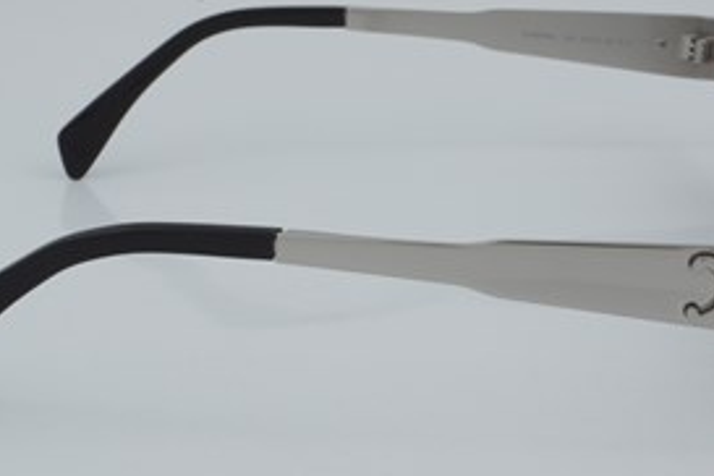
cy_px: 196
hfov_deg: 18.6
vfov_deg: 12.4
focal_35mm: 110
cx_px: 392
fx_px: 2181
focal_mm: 50
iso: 100
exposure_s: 1/4
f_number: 32
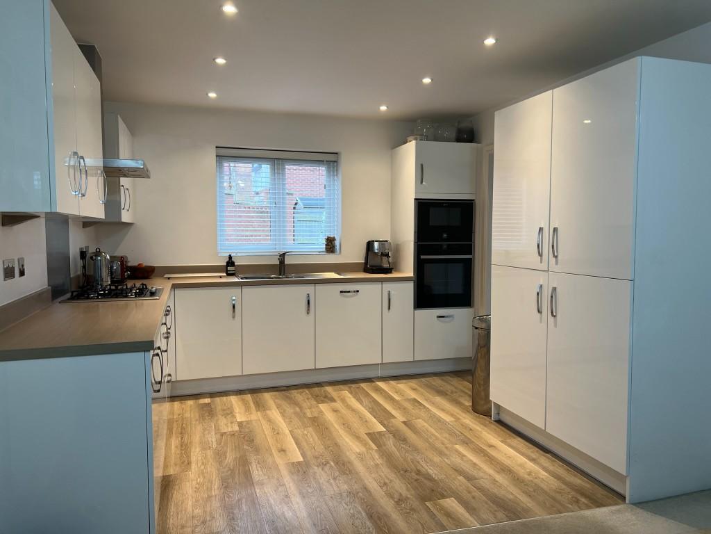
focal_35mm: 26
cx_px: 356
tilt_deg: -3.7
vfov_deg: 53.1
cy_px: 267
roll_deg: +0.0
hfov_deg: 67.3
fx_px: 534
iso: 100
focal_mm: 5.7
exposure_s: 1/100
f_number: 1.5
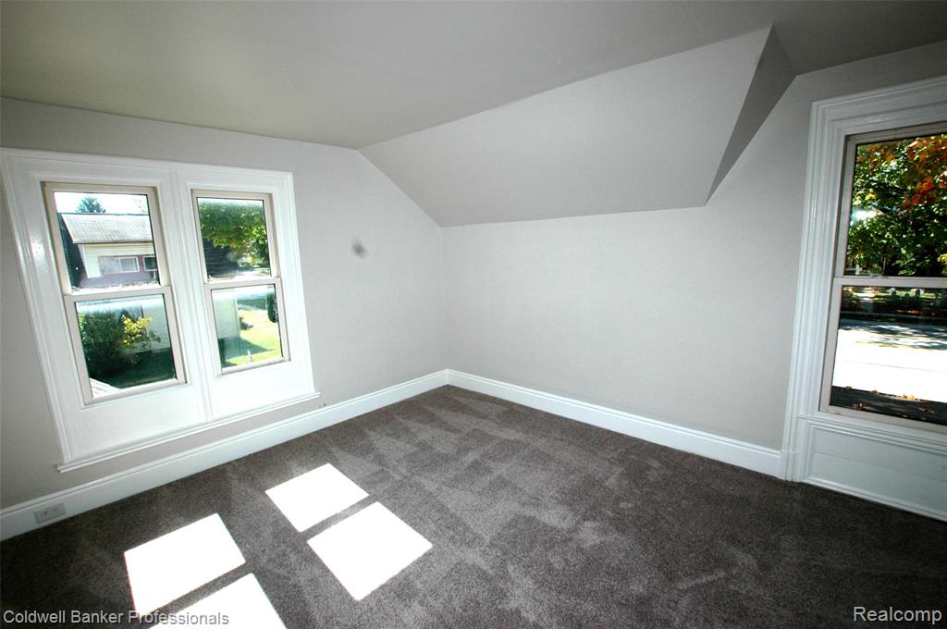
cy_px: 314
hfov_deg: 100.5
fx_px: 394
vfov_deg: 77.2
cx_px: 474
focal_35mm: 15
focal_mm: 10
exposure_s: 1/200
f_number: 7.1
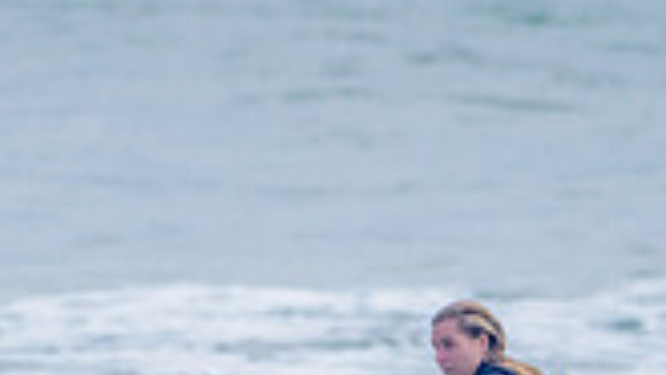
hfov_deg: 1.0
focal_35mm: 2255
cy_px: 483
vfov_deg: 0.5
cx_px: 559
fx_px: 39842
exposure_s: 1/2000
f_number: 5.6
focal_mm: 500
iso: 220
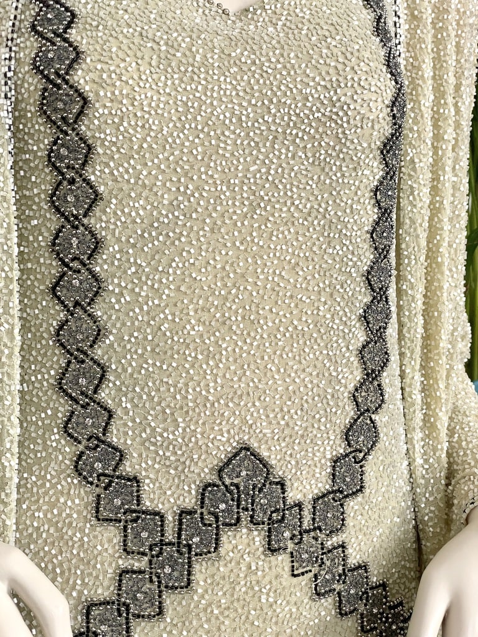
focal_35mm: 52
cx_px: 239
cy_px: 318
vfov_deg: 36.8
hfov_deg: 28.0
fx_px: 957
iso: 250
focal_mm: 6
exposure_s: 1/60
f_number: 2
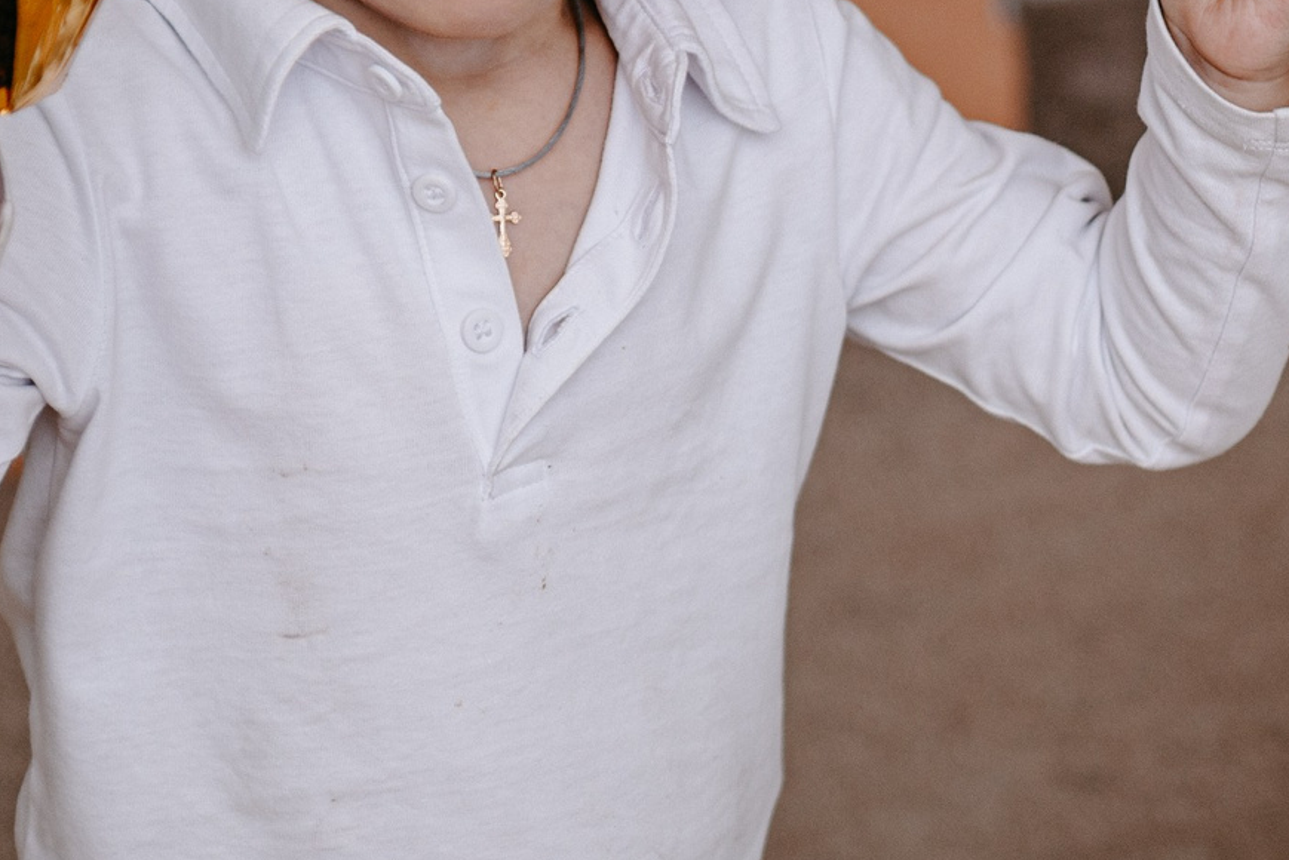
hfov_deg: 9.9
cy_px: 128
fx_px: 7450
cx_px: 664
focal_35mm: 208
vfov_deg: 6.6
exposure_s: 1/160
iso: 125
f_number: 3.2
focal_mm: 65
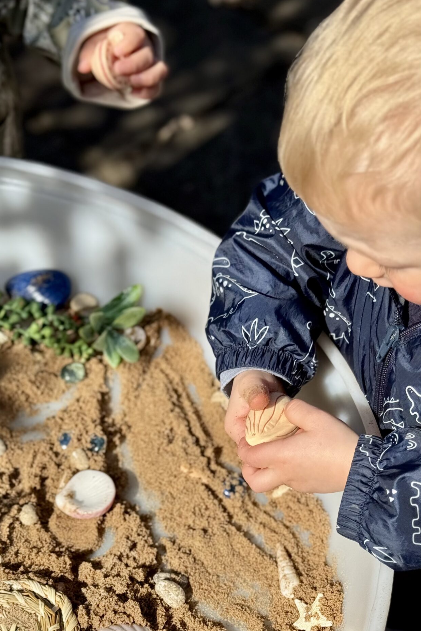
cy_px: 411
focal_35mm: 69
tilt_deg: -47.8
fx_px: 1210
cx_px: 261
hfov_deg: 19.7
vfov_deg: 29.1
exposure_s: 1/5848
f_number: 1.78
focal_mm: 6.76
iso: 64
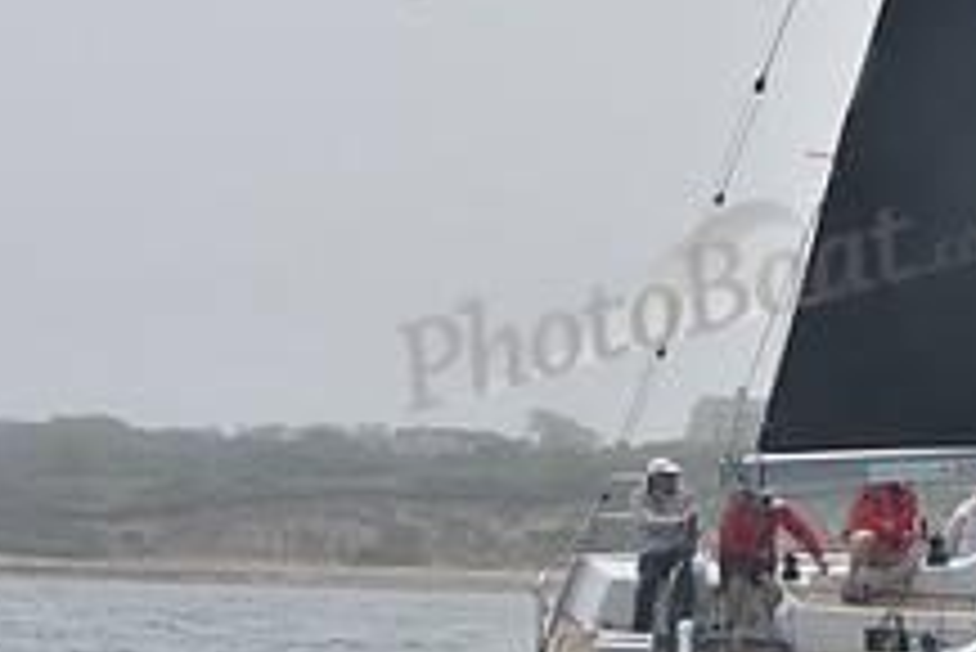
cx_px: 1268
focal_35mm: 187
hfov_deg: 10.7
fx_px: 5073
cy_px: 465
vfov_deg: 7.4
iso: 250
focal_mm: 70
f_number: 11
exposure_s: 1/800
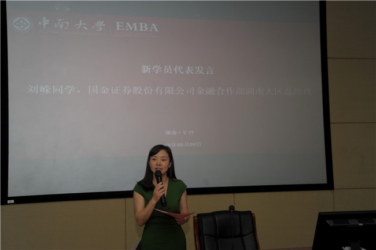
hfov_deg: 41.2
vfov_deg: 28.0
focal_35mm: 48
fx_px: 501
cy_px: 125
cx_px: 188
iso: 640
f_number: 4.8
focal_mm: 48
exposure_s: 1/80
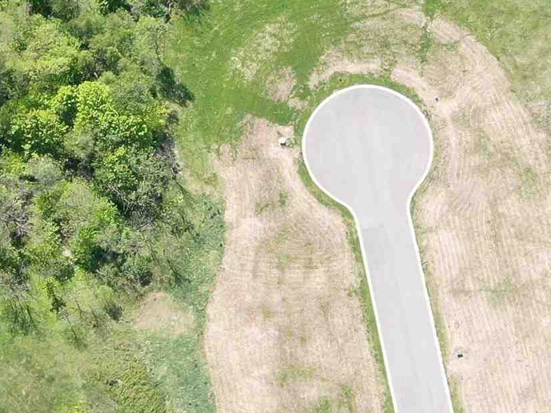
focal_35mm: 89
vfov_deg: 16.6
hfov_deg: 22.0
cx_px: 320
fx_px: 1417
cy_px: 190
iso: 100
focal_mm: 4.39
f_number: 2.8
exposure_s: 1/500
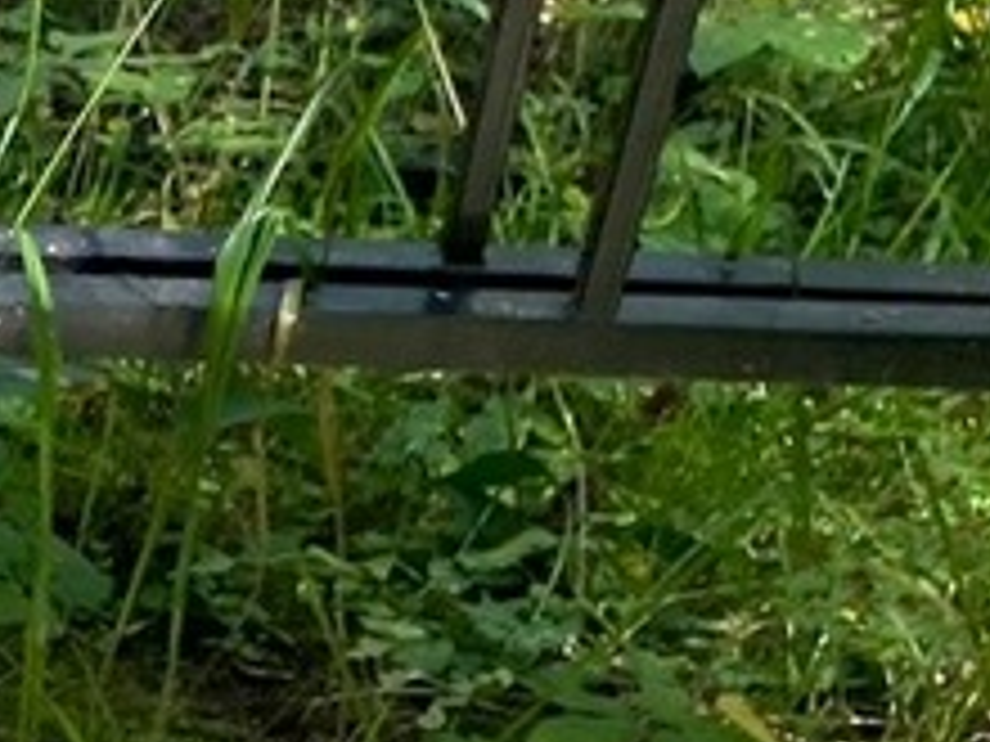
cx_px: -990
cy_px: 886
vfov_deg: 12.0
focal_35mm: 121
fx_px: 3461
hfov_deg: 13.8
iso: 32
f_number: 1.8
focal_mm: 4.25
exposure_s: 1/148
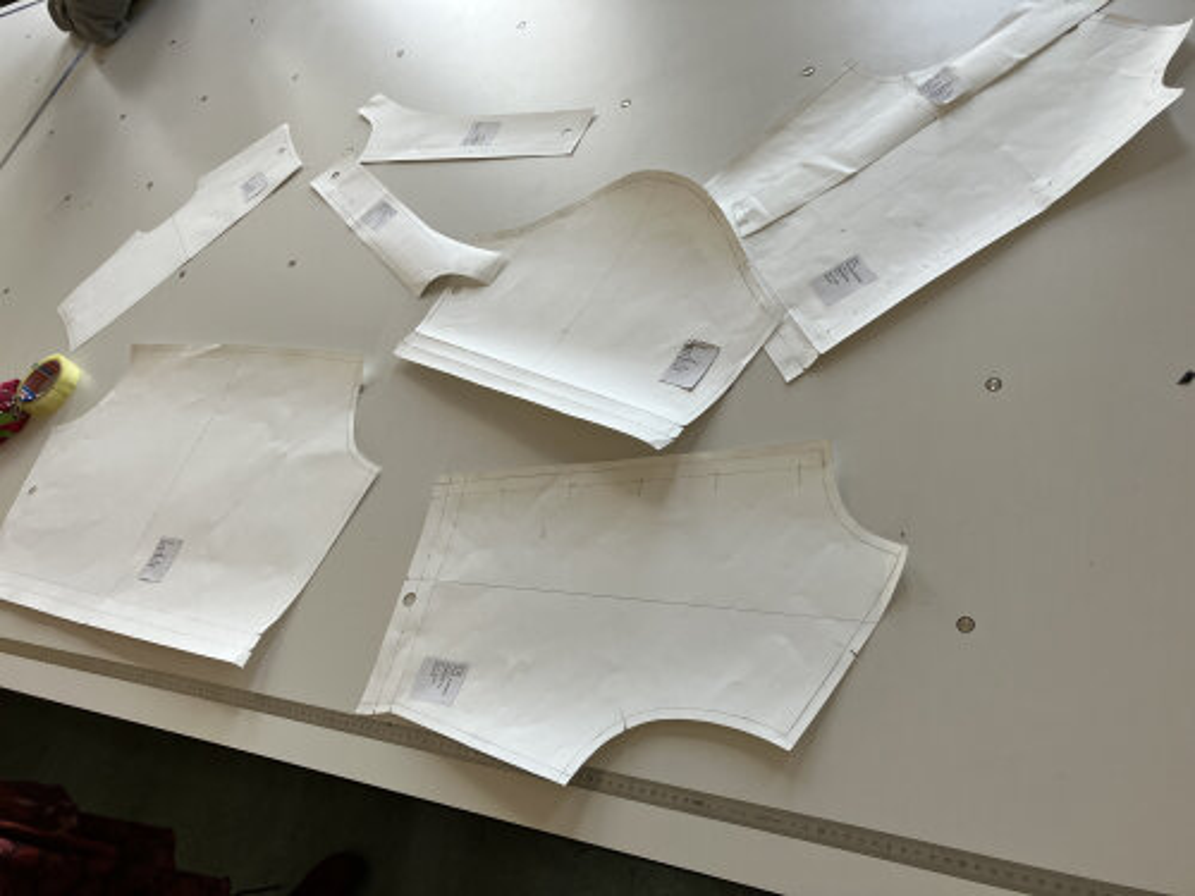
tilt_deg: -47.4
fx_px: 967
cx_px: 598
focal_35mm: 28
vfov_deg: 49.7
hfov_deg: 63.4
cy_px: 448
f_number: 1.8
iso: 64
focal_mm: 3.99
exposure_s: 1/121
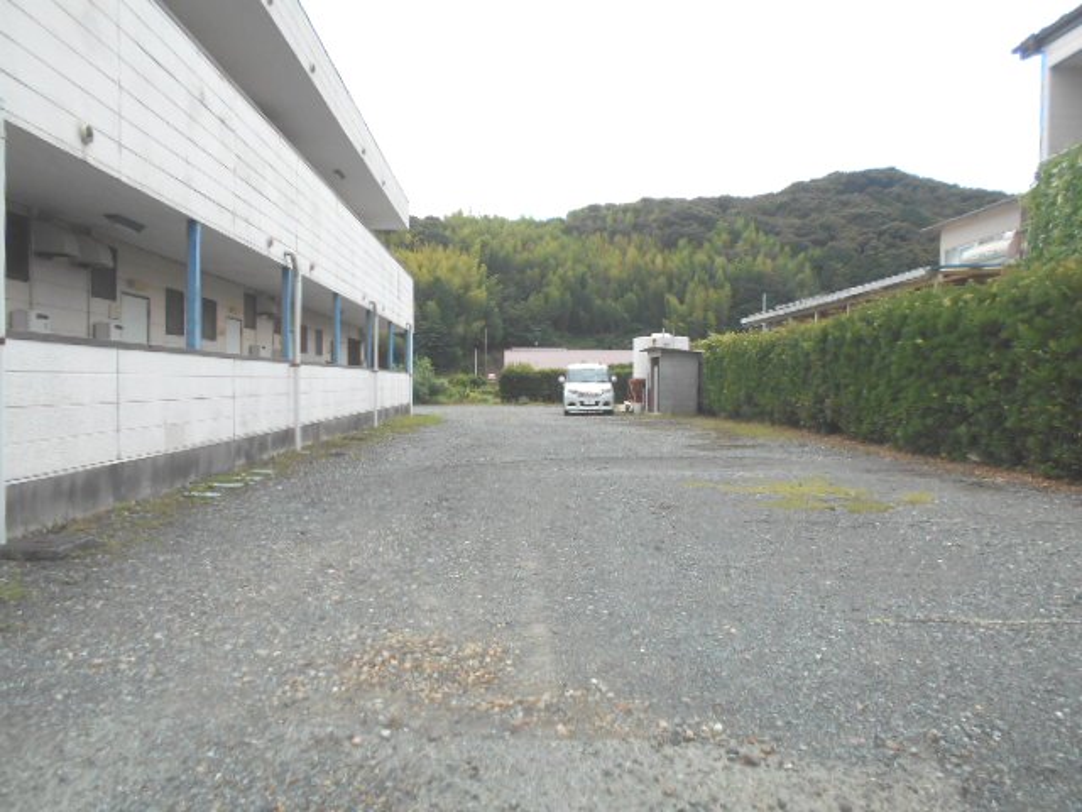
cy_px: 406
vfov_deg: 53.1
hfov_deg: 67.3
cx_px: 541
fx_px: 813
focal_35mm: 26
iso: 80
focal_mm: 4.6
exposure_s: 1/640
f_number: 3.2
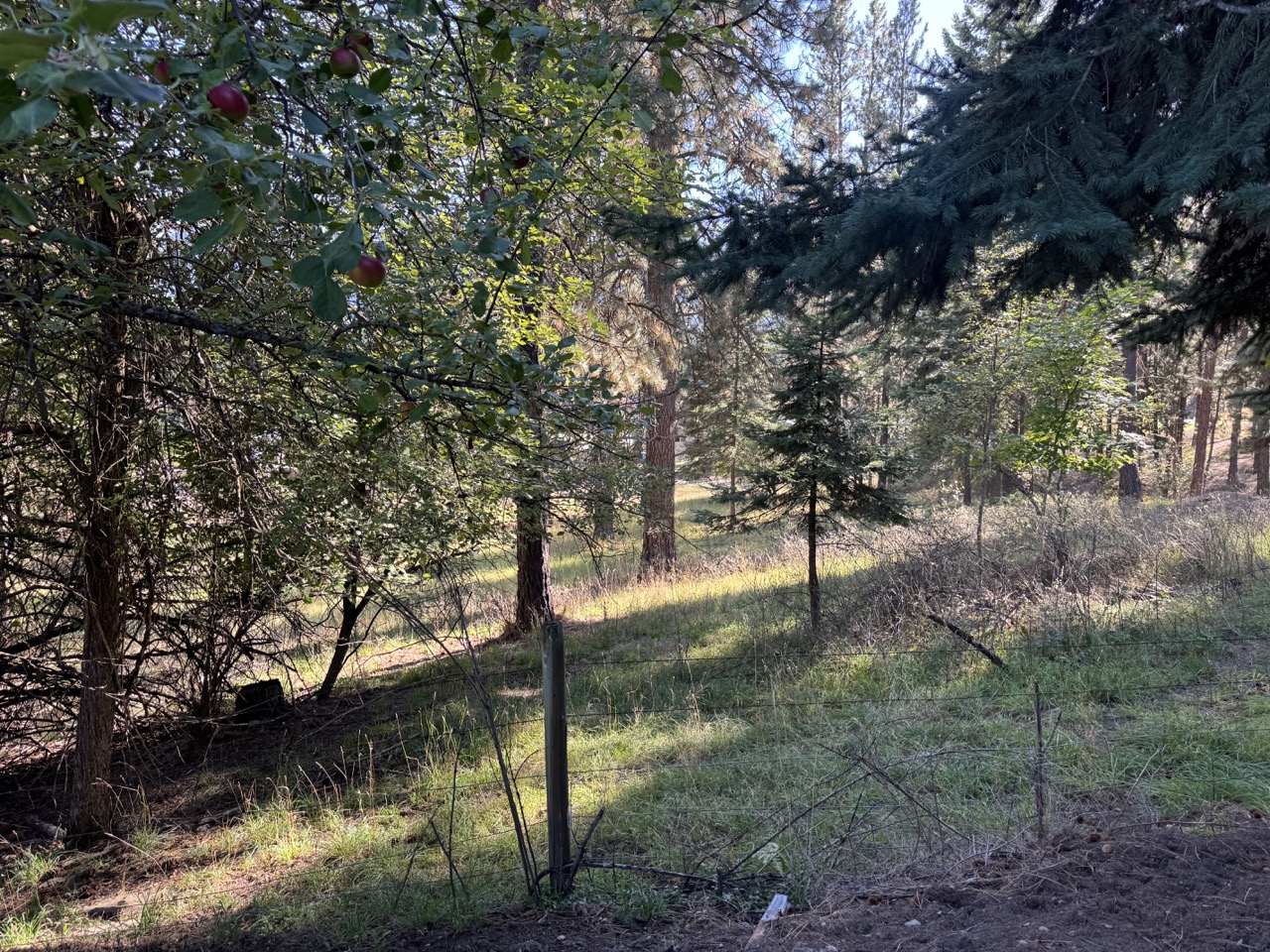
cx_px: 635
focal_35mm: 24
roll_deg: -1.3
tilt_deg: -8.8
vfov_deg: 56.8
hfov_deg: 71.6
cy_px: 476
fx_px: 881
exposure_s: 1/130
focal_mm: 6.76
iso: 50
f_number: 1.78
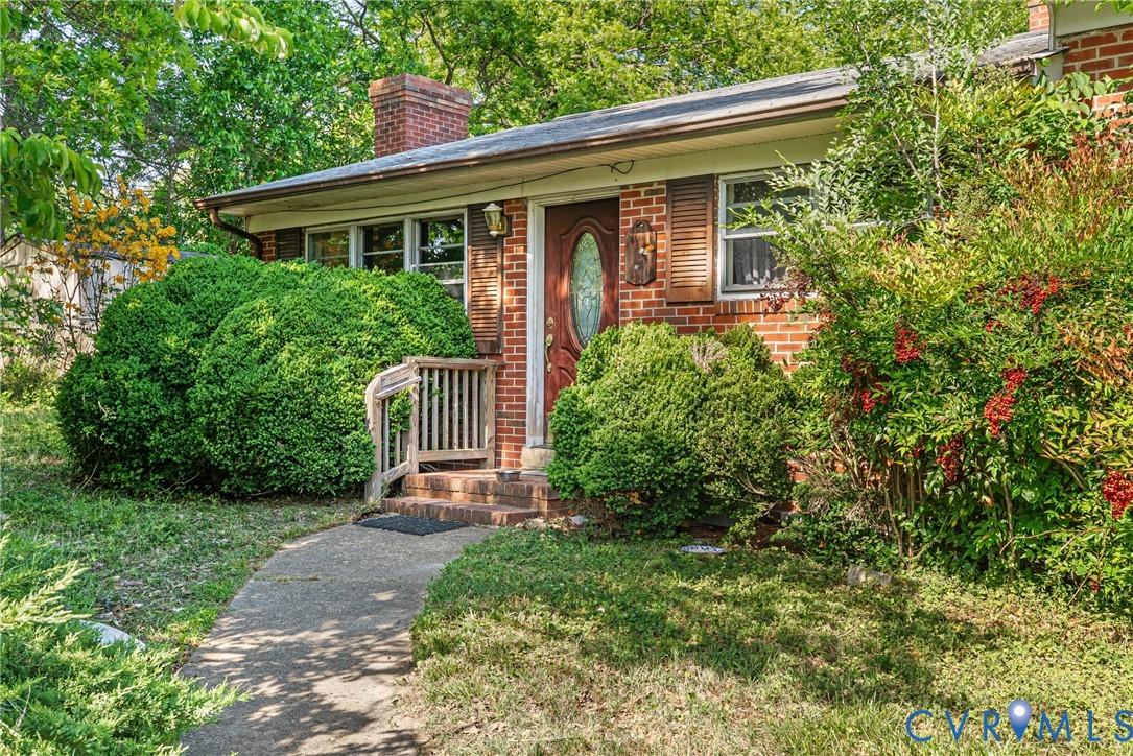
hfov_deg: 55.1
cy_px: 378
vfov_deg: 38.4
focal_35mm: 34
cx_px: 566
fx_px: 1086
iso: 100
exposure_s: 1/200
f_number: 8
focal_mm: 34.5
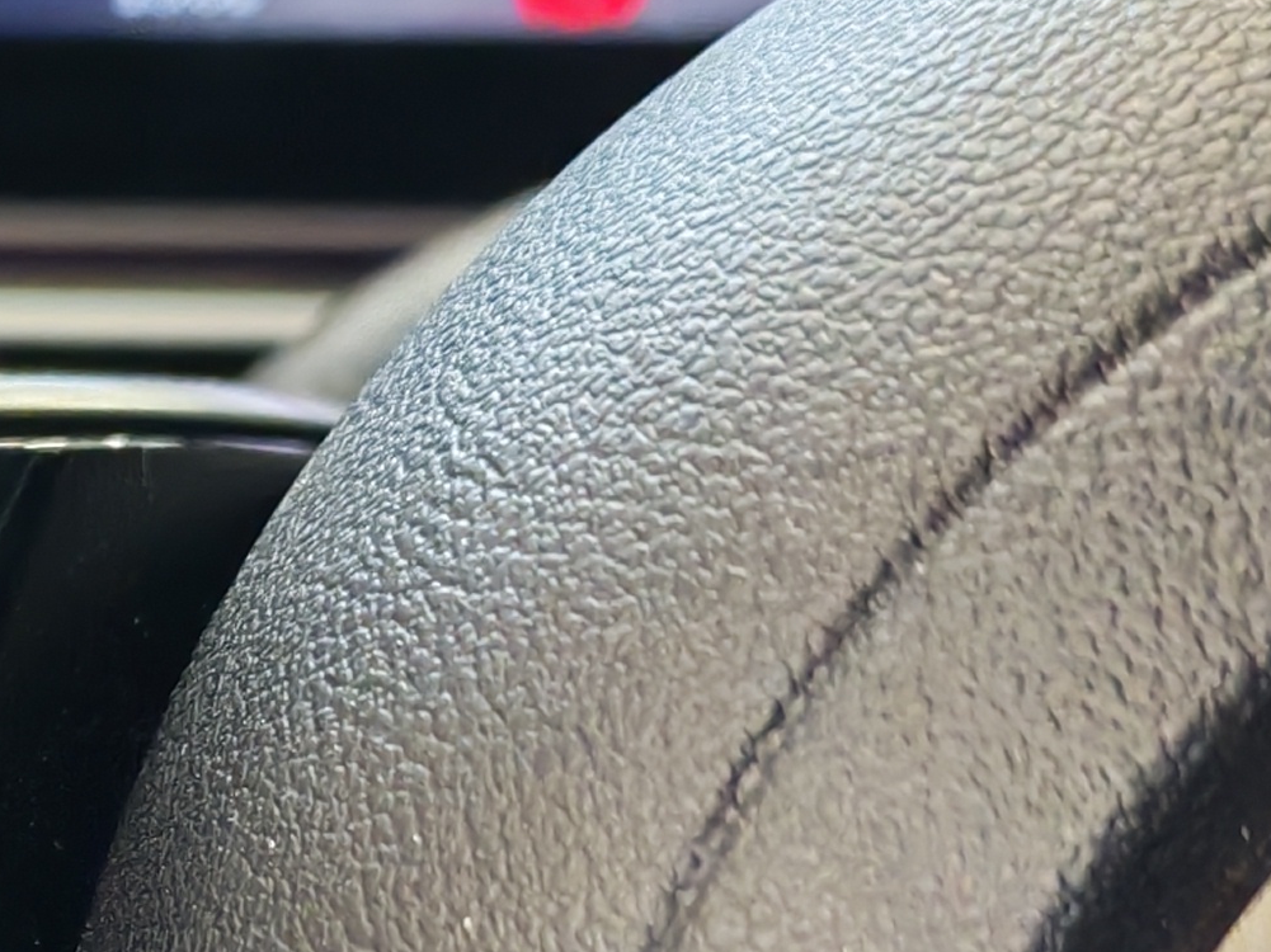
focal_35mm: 131
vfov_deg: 11.0
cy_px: 1243
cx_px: -514
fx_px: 4808
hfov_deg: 14.3
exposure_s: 1/100
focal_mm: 6.12
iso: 1137
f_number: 1.9
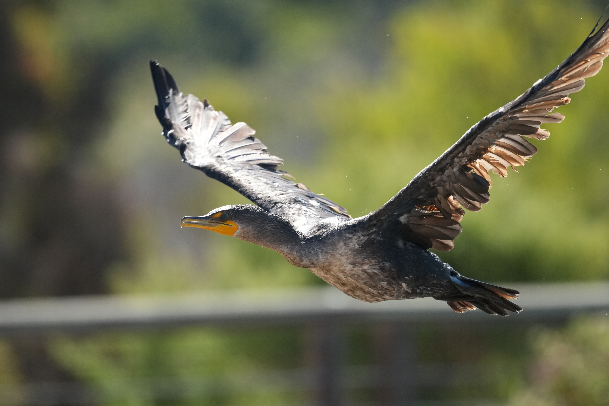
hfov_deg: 2.5
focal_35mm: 840
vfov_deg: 1.6
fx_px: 14209
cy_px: 203
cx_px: 304
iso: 2000
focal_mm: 560
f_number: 6.3
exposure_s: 1/3200
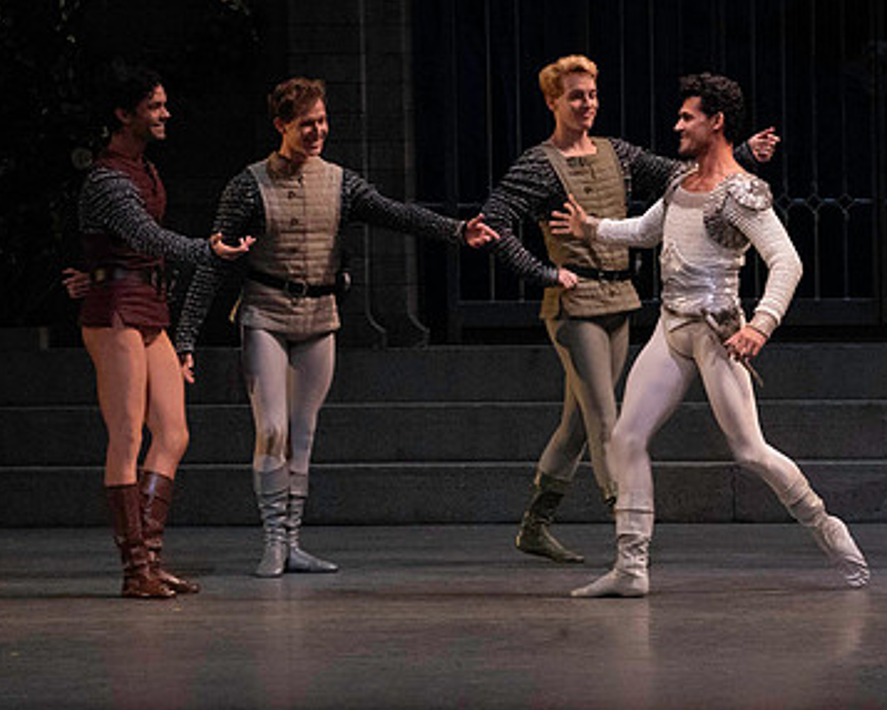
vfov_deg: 5.1
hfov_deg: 6.3
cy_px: 237
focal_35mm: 305
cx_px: 529
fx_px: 8011
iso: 16000
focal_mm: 200
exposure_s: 1/400
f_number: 13
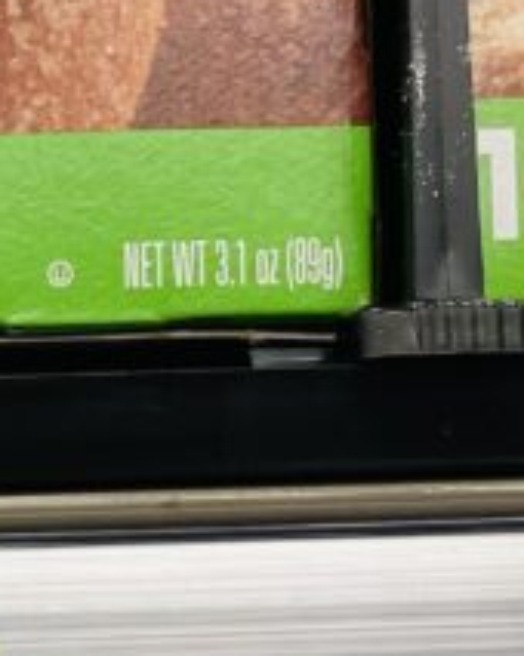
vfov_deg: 15.7
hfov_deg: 11.3
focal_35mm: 122
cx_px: -555
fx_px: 2368
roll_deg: +2.8
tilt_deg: -1.9
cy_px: 505
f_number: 1.6
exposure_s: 1/120
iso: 100
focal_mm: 4.2
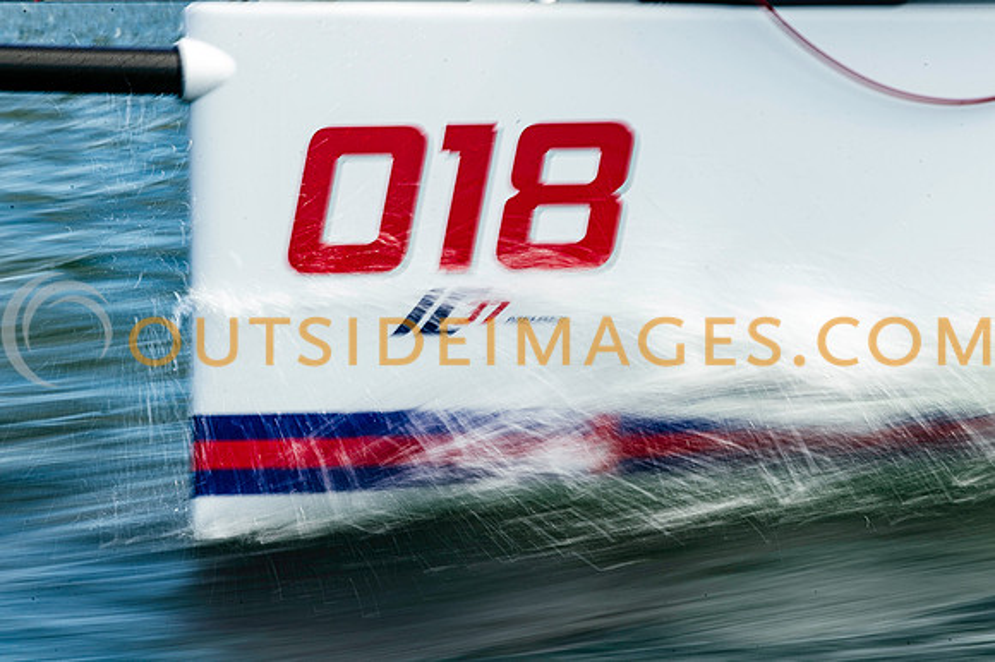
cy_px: 312
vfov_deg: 7.9
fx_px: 4818
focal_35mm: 174
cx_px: 498
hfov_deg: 11.8
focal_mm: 165
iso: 100
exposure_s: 1/20
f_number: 22
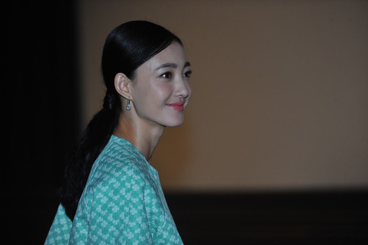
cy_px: 122
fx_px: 1430
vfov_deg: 9.8
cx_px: 184
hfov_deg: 14.7
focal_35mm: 140
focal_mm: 140
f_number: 4
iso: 1000
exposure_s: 1/250
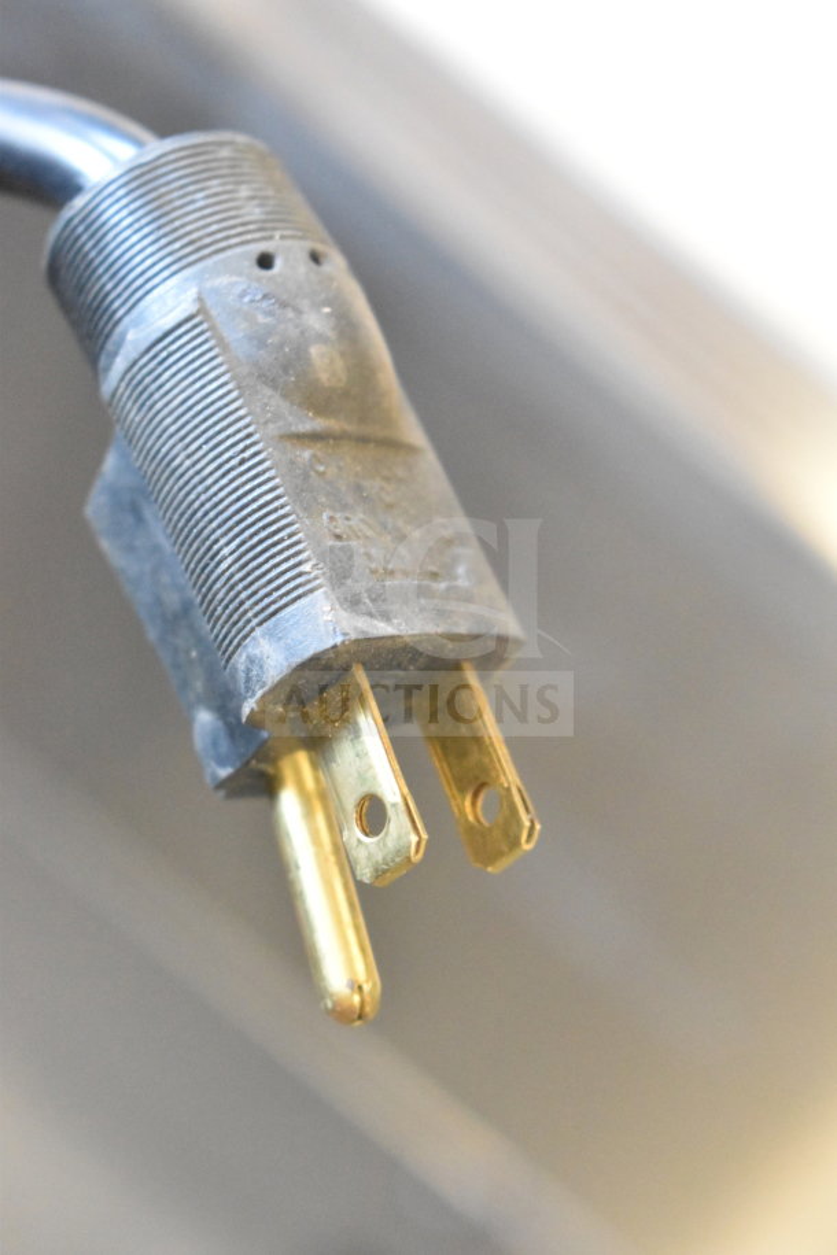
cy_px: 628
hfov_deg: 16.6
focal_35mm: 82
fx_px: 2877
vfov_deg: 24.6
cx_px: 418
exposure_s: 1/100
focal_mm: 55
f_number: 5.6
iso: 9000
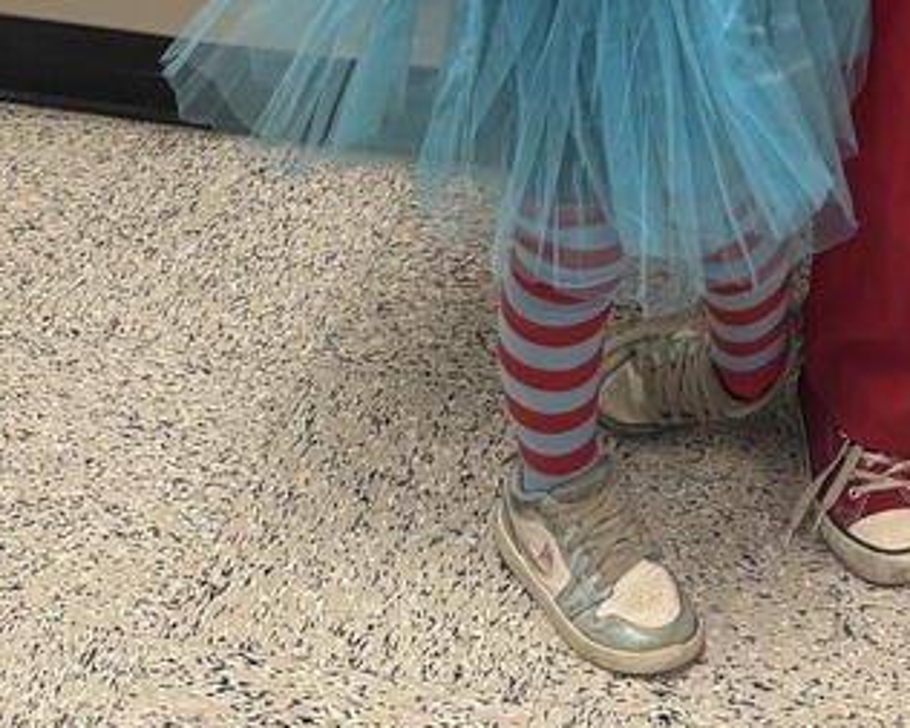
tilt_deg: -17.7
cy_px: -529
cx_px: 893
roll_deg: -3.1
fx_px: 2048
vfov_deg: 17.1
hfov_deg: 24.0
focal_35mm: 76
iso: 160
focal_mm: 6.76
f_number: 1.78
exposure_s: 1/60
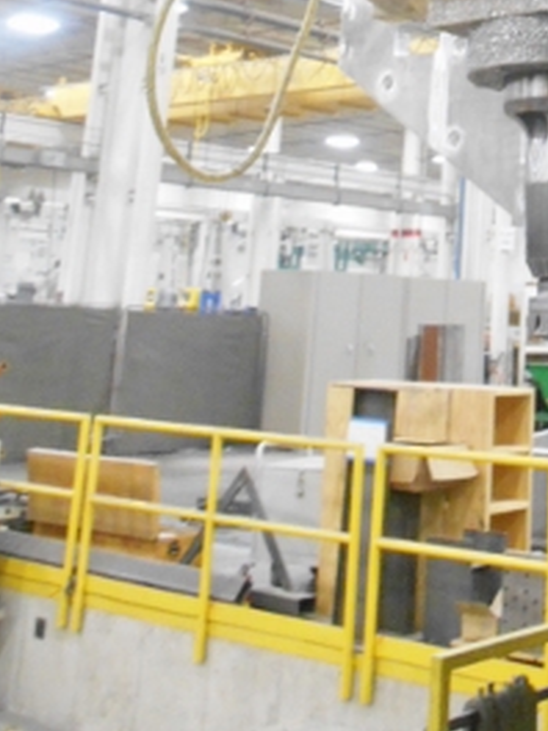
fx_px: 1330
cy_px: -89
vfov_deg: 27.8
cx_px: 581
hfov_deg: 22.2
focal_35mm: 63
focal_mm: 4.7
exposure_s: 1/15
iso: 400
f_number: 3.4
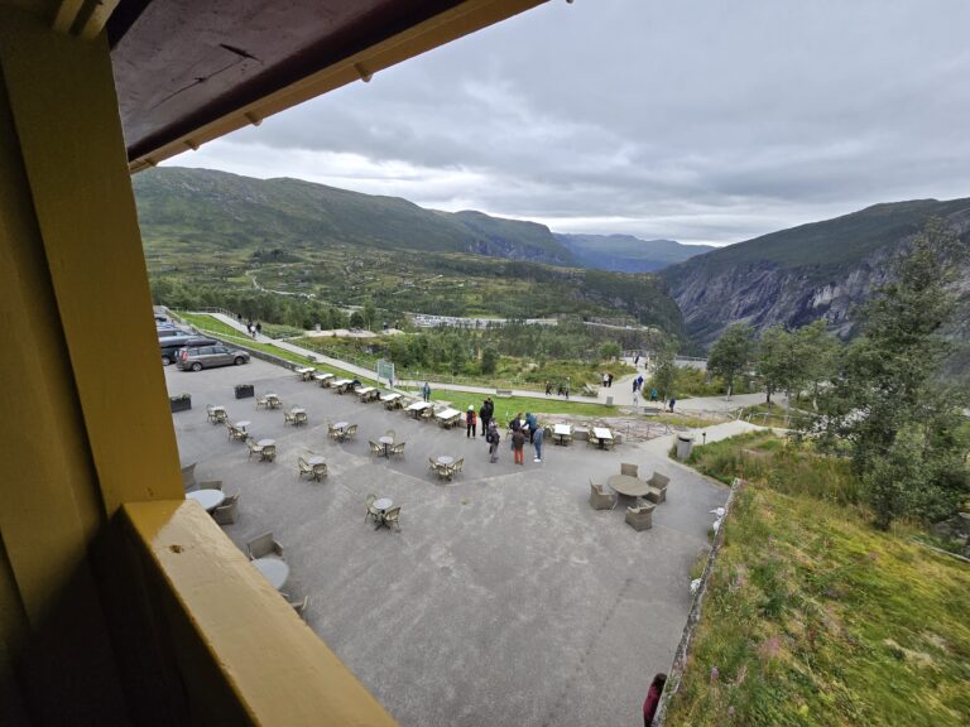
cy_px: 364
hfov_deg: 106.2
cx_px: 485
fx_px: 364
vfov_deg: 89.9
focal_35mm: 13
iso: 50
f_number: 2.2
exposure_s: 1/421
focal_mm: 2.2
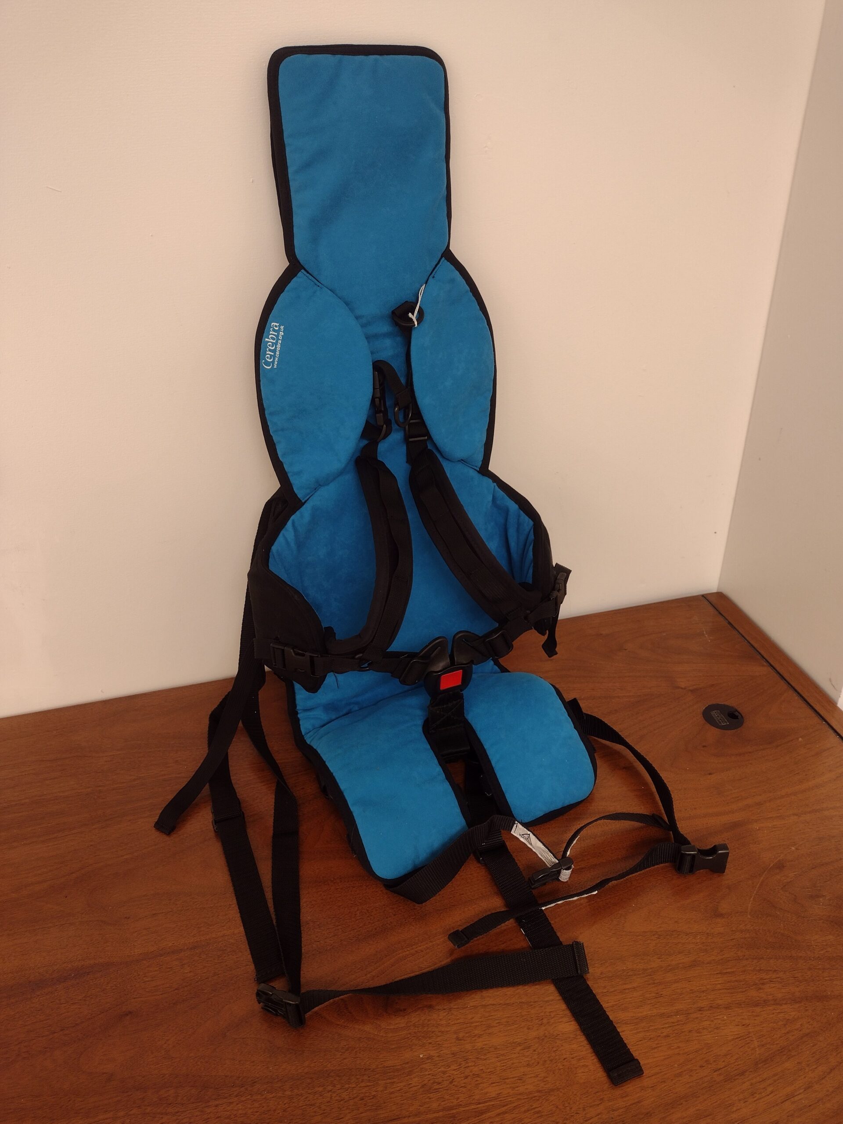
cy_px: 562
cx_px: 422
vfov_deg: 65.3
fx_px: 877
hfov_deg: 51.4
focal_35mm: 27
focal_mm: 4.71
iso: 151
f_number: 1.7
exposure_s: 1/40
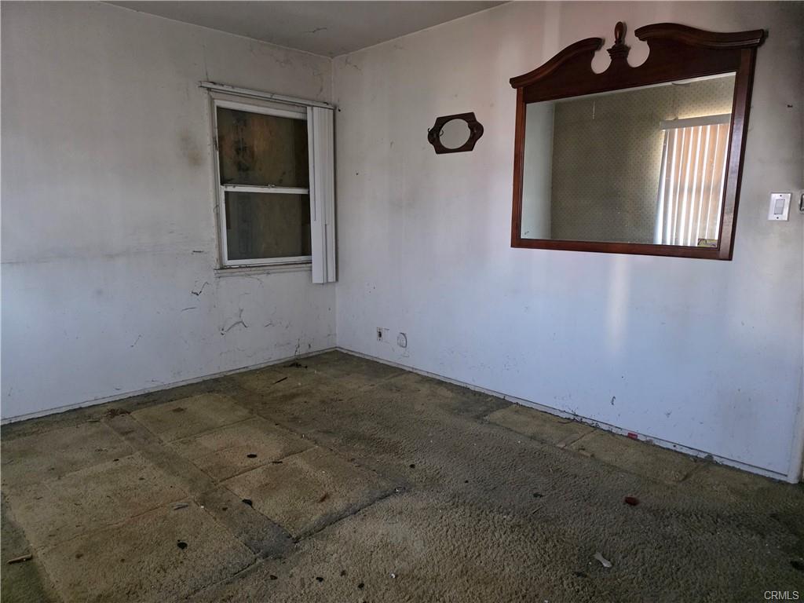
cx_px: 402
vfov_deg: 58.9
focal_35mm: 23
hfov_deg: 73.9
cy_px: 302
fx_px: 534
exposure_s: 1/120
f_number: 1.7
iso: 1600
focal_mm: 6.3
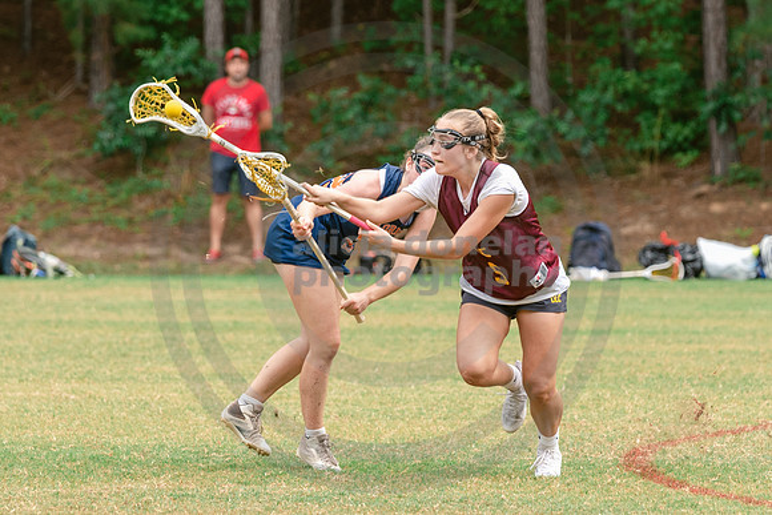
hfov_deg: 5.1
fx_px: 8730
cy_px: 258
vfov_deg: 3.4
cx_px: 381
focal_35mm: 407
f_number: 4
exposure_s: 1/1000
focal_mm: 175
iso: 250
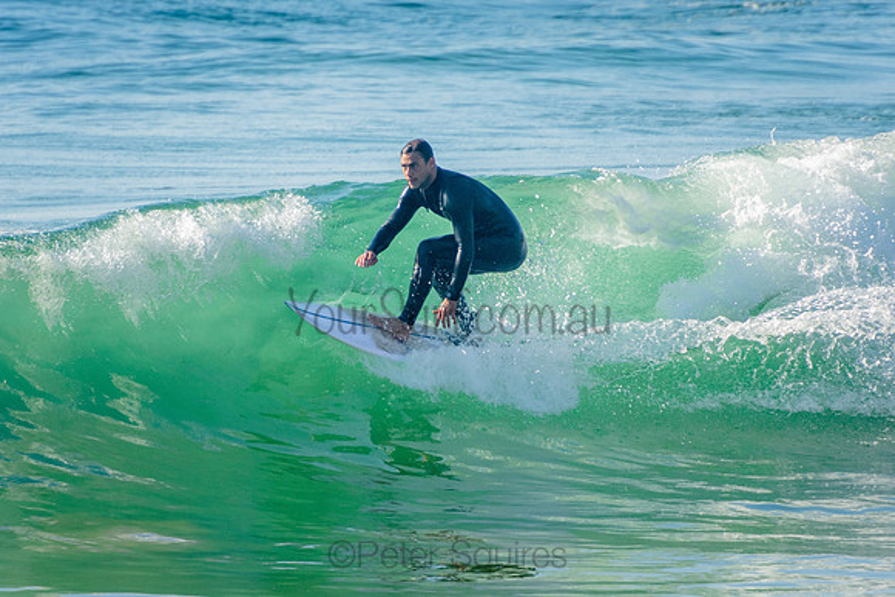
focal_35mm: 600
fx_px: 14919
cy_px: 298
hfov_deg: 3.4
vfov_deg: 2.3
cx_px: 448
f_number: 5.6
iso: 320
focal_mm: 400
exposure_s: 1/1250
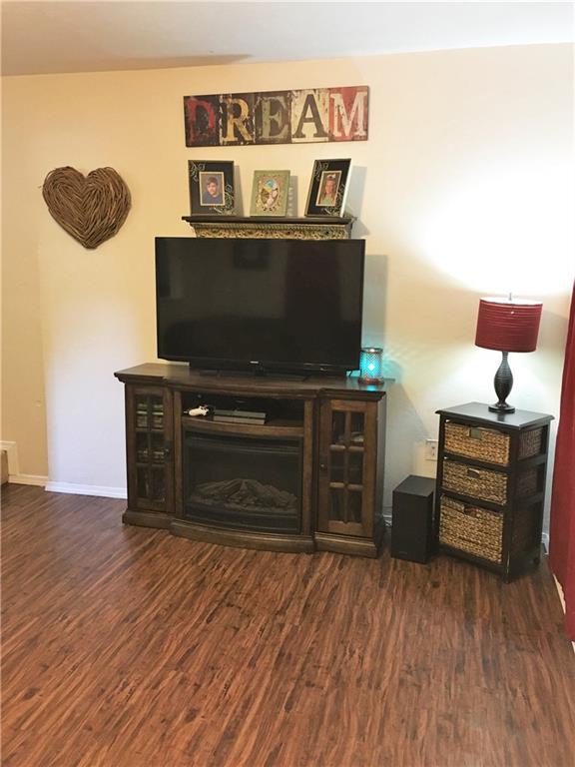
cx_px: 288
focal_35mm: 29
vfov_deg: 61.7
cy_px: 384
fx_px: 642
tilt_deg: -9.4
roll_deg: -1.6
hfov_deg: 48.2
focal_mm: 4.15
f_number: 2.2
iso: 200
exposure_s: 1/24
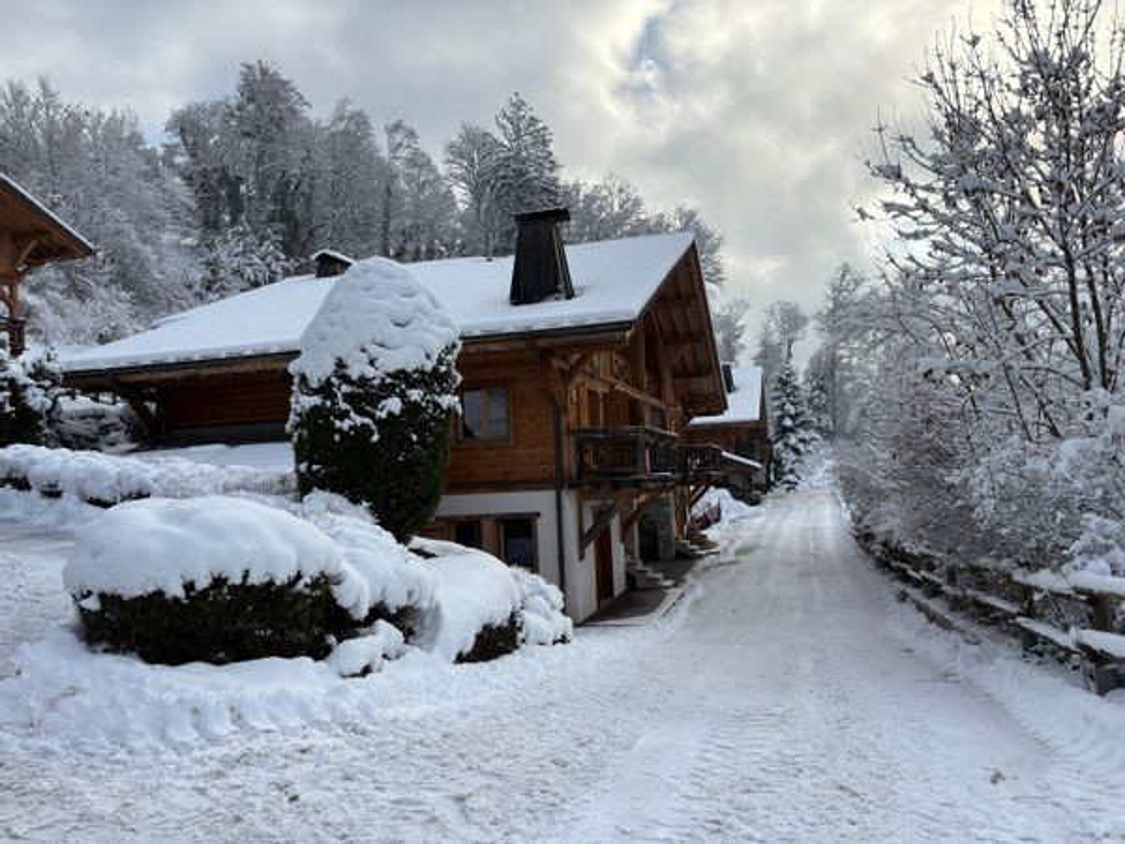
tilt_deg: +3.7
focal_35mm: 26
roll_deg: +3.1
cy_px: 422
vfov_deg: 53.1
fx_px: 845
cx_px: 562
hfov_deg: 67.3
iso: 50
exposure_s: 1/2865
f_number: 1.6
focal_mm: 5.96
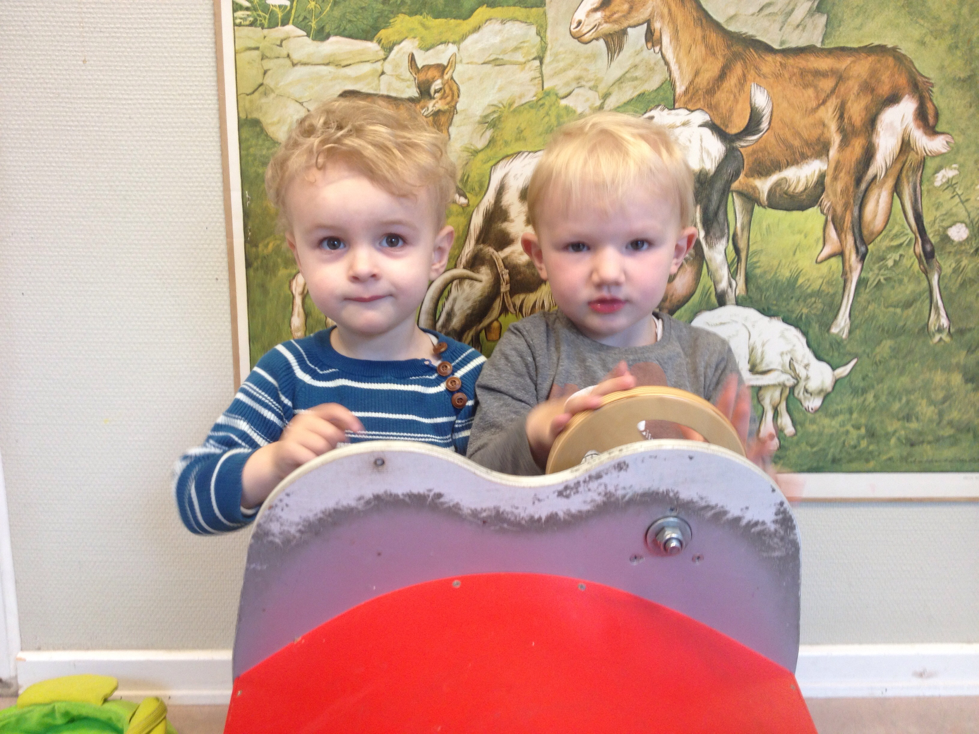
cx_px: 490
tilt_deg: -15.4
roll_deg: -1.5
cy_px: 367
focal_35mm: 35
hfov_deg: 52.6
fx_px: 990
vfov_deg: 40.7
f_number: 2.4
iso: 80
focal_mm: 4.28
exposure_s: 1/20
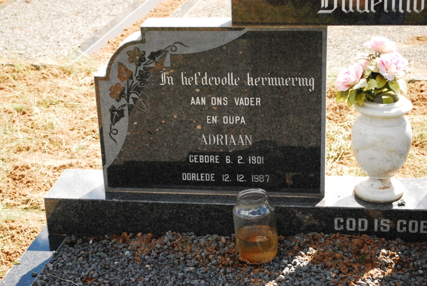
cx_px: 214
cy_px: 143
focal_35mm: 72
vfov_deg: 19.0
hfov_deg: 28.0
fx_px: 855
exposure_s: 1/1600
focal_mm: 48
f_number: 5.6
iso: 1600
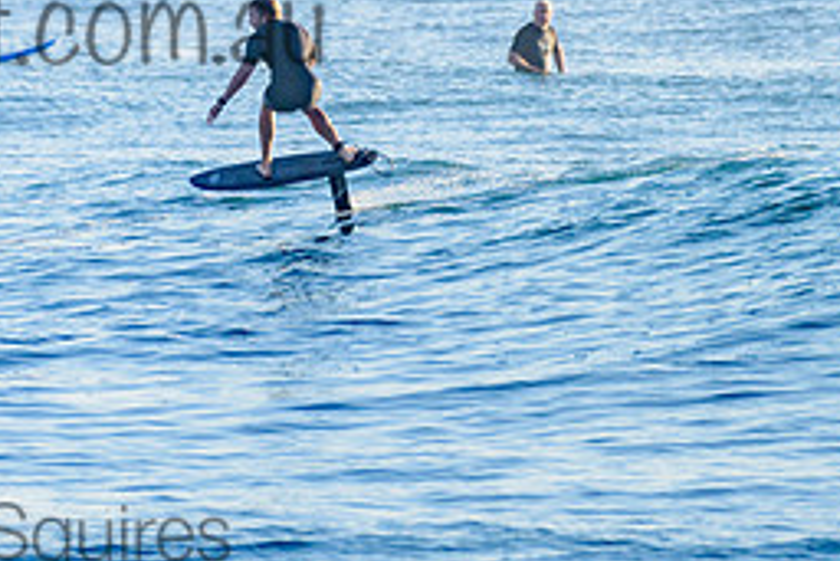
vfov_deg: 1.0
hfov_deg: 1.5
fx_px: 32357
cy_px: -137
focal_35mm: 1386
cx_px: 184
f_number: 5.6
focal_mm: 500
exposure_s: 1/2000
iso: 280
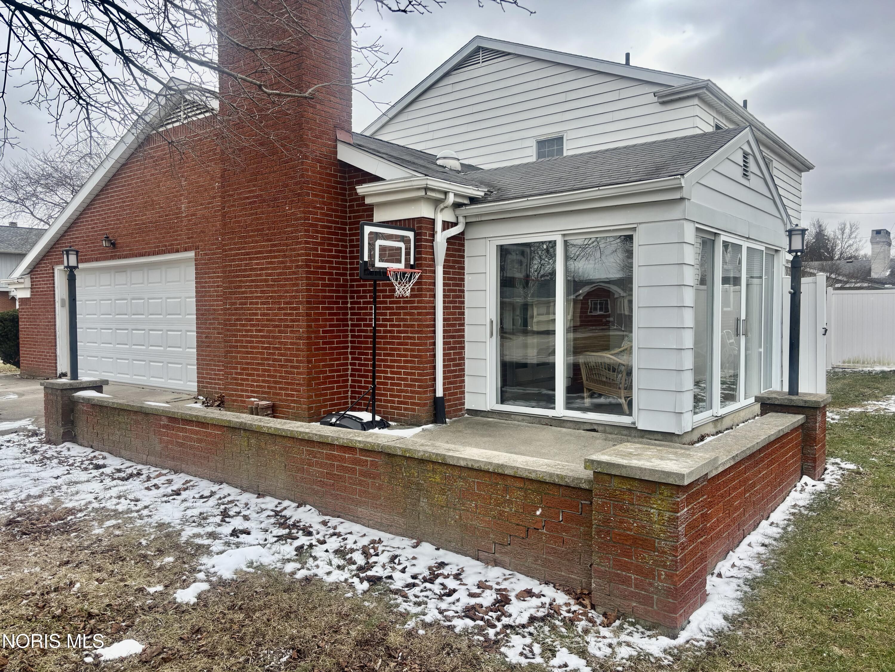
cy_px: 336
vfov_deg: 53.1
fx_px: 672
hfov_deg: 67.3
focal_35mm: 26
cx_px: 448
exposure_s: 1/1263
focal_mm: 5.96
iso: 50
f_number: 1.6
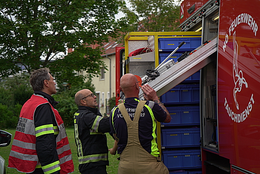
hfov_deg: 28.8
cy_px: 87
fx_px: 506
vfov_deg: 19.5
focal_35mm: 70
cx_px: 130
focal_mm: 70
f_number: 5.6
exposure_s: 1/250
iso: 125
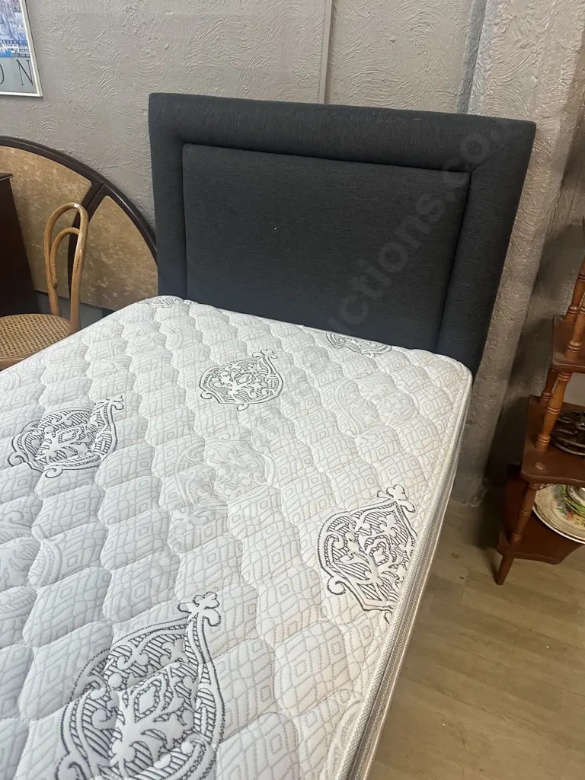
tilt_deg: -32.9
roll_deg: -2.8
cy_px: 390
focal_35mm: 24
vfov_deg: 71.6
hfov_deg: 56.8
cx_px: 292
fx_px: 541
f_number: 1.78
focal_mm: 6.86
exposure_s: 1/100
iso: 200
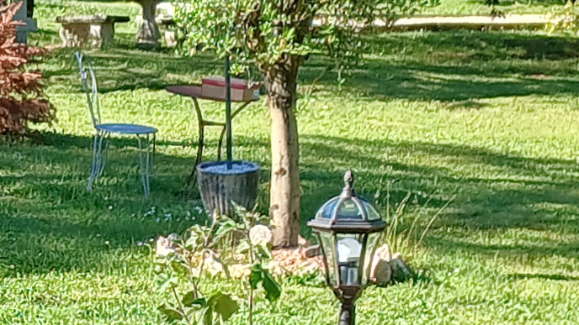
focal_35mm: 168
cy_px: 223
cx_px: -21
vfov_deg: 7.2
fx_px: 2579
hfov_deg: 12.6
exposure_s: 1/194
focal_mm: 3.98
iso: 20
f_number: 1.8
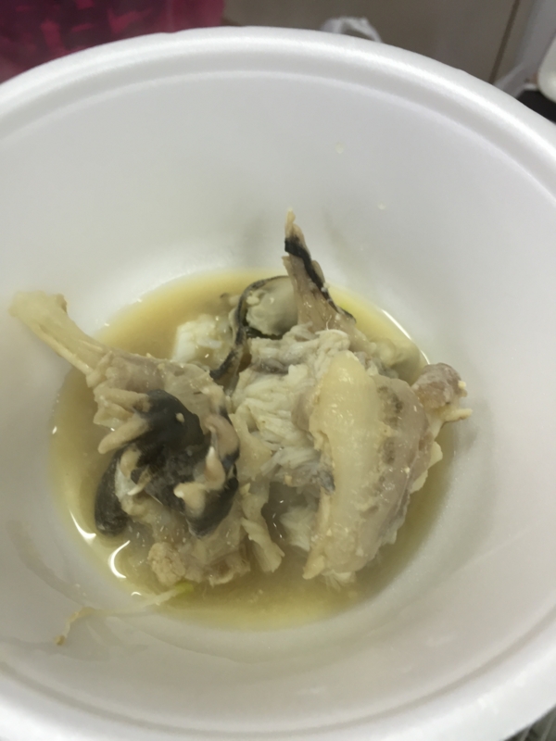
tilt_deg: -57.7
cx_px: 278
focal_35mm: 29
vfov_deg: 61.7
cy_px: 370
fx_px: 621
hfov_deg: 48.2
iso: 80
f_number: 2.2
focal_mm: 4.15
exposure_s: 1/33
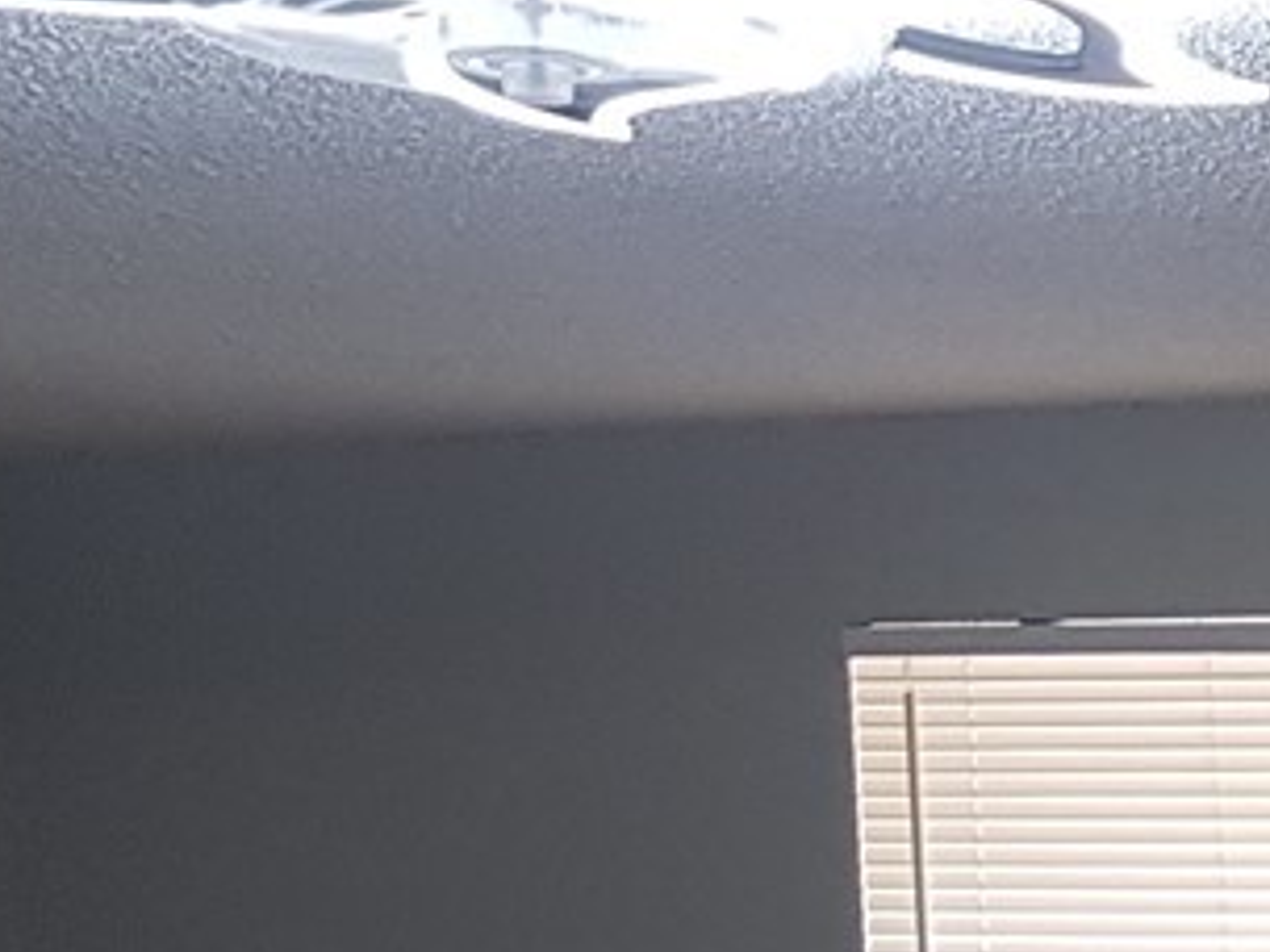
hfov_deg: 12.3
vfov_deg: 9.9
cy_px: 1988
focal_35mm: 137
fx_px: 5026
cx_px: 2749
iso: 125
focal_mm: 4.3
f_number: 1.7
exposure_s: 1/60
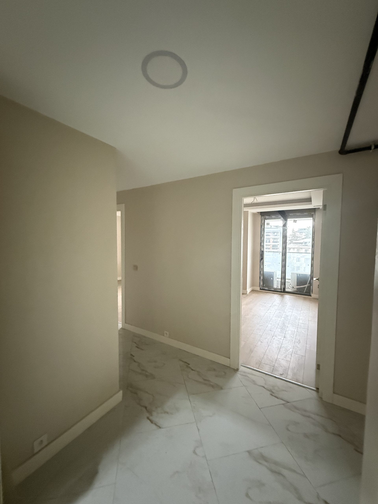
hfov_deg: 85.7
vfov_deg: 102.1
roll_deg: +0.1
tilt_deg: -2.4
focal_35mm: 14
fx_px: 204
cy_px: 252
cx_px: 189
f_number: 2.2
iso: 1250
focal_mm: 2.22
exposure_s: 1/50
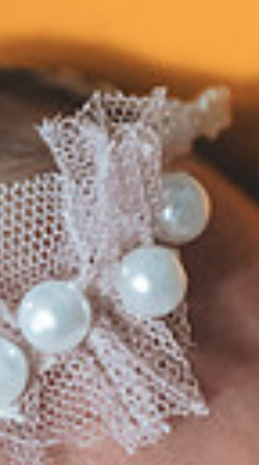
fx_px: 2984
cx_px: 471
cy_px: 526
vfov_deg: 8.8
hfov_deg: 4.9
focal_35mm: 243
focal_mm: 51
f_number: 4
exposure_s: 1/100
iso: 6400
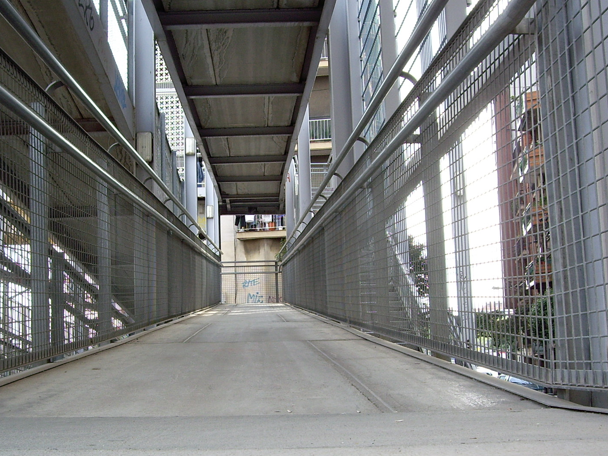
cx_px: 244
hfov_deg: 34.8
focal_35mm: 55
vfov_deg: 26.5
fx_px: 966
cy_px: 261
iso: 64
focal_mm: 6.2
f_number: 4.3
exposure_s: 1/60
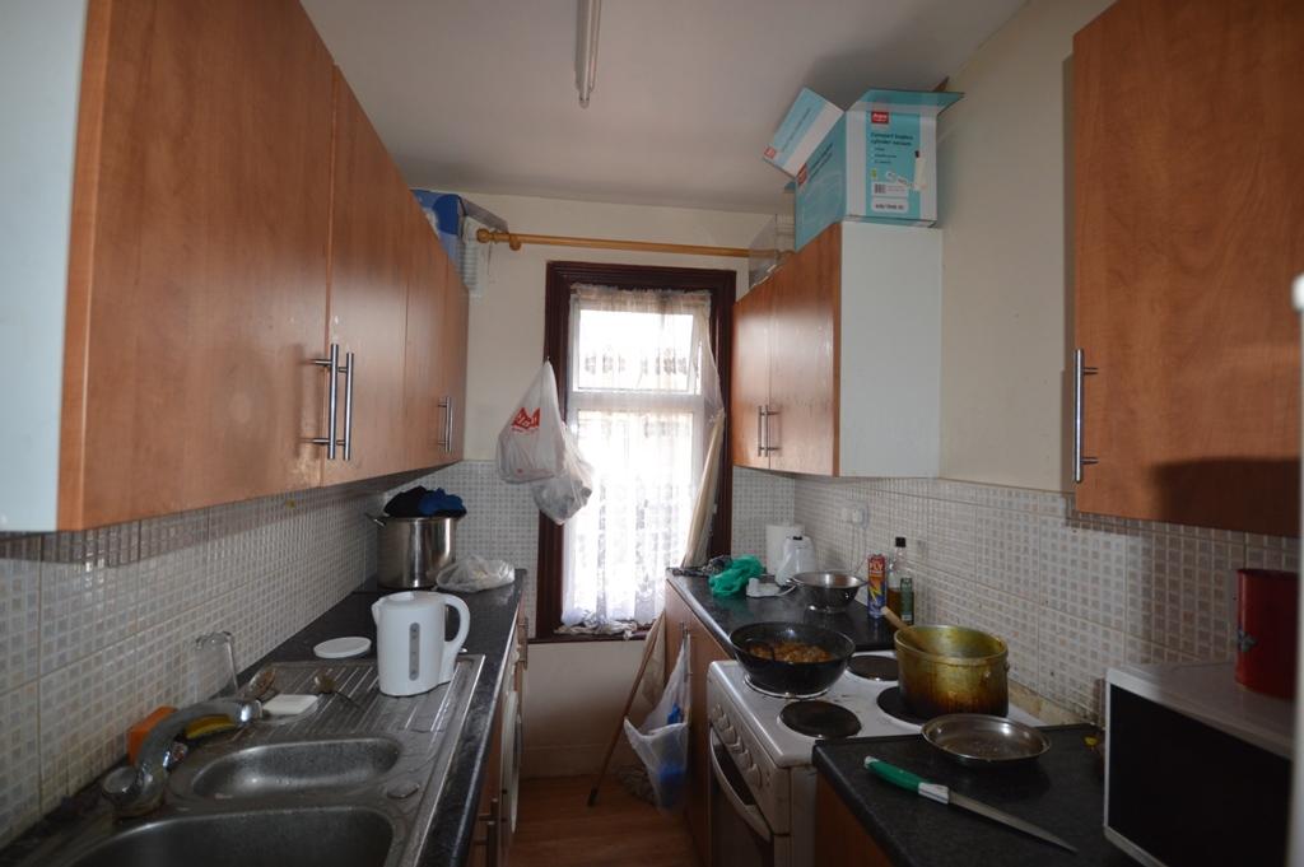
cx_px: 652
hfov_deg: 100.4
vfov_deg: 77.2
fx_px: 543
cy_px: 434
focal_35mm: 15
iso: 400
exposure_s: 1/100
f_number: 4
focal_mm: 10
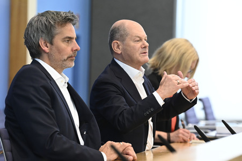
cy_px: 80
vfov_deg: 6.9
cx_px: 121
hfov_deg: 10.3
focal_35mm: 200
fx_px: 1343
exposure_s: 1/1000
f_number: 4.5
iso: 4000
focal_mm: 200
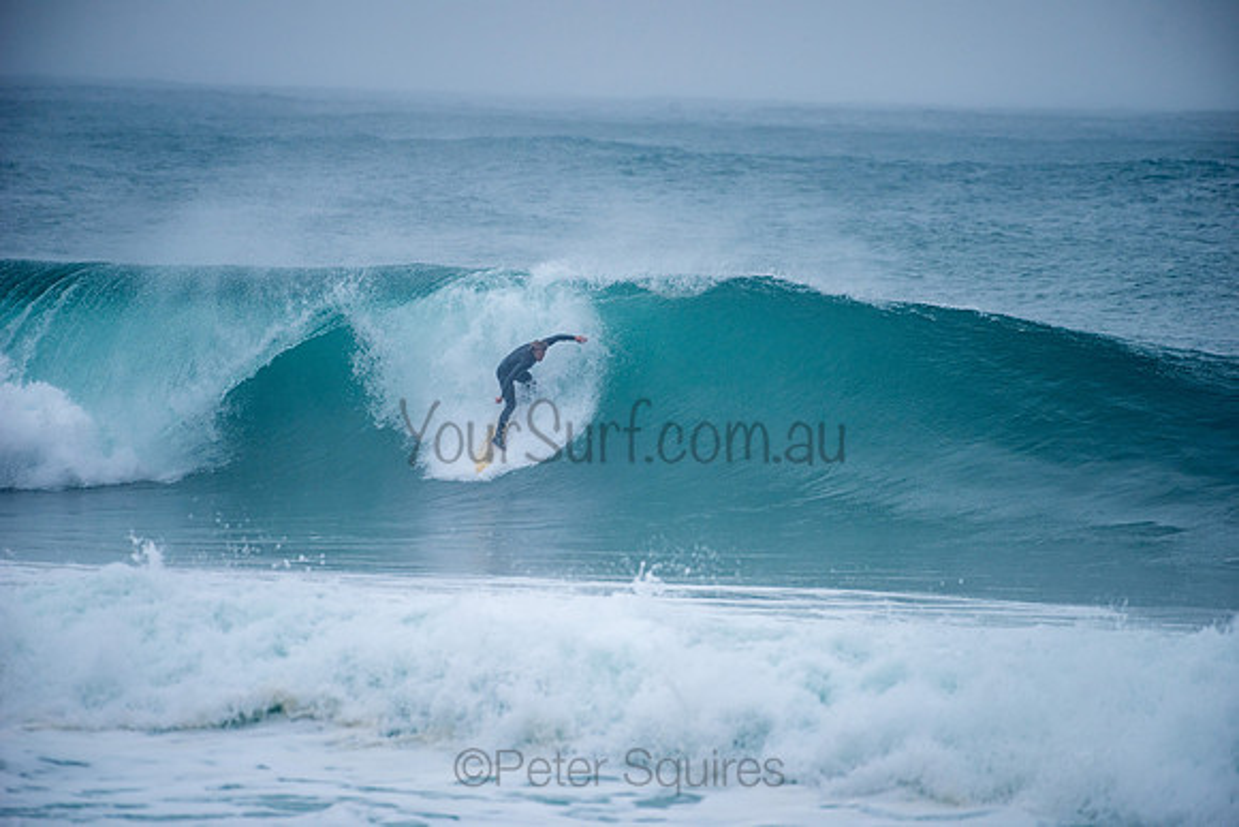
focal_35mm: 500
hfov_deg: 4.1
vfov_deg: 2.8
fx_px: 17212
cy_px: 414
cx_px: 620
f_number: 5.6
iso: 220
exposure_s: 1/1000
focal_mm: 500
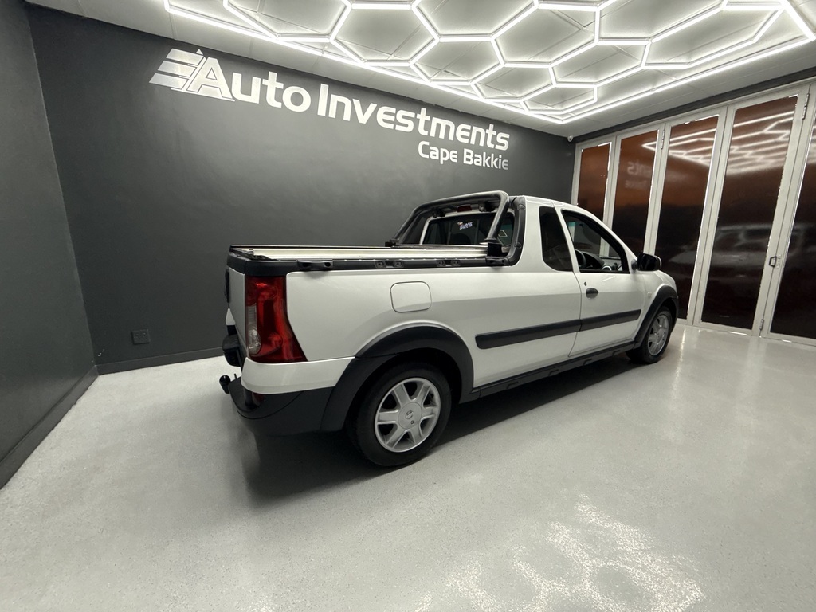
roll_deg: +0.1
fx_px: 330
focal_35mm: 14
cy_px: 306
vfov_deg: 85.7
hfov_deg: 102.1
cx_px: 408
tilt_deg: -10.5
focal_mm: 2.22
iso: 250
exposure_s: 1/100
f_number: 2.2
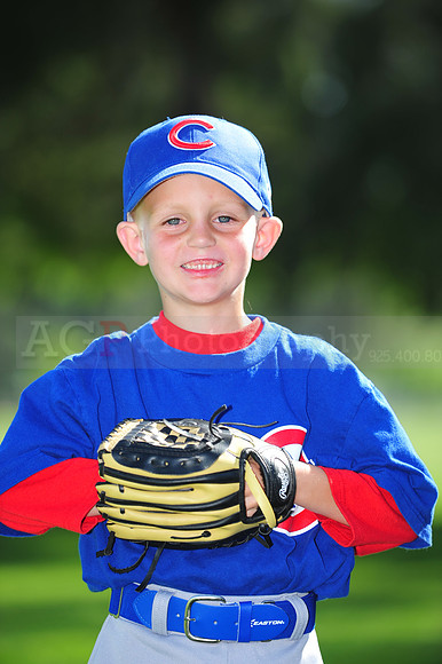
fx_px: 3687
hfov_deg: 6.9
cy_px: 332
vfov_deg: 10.3
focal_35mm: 200
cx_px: 221
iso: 200
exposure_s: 1/500
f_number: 4.5
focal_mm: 200
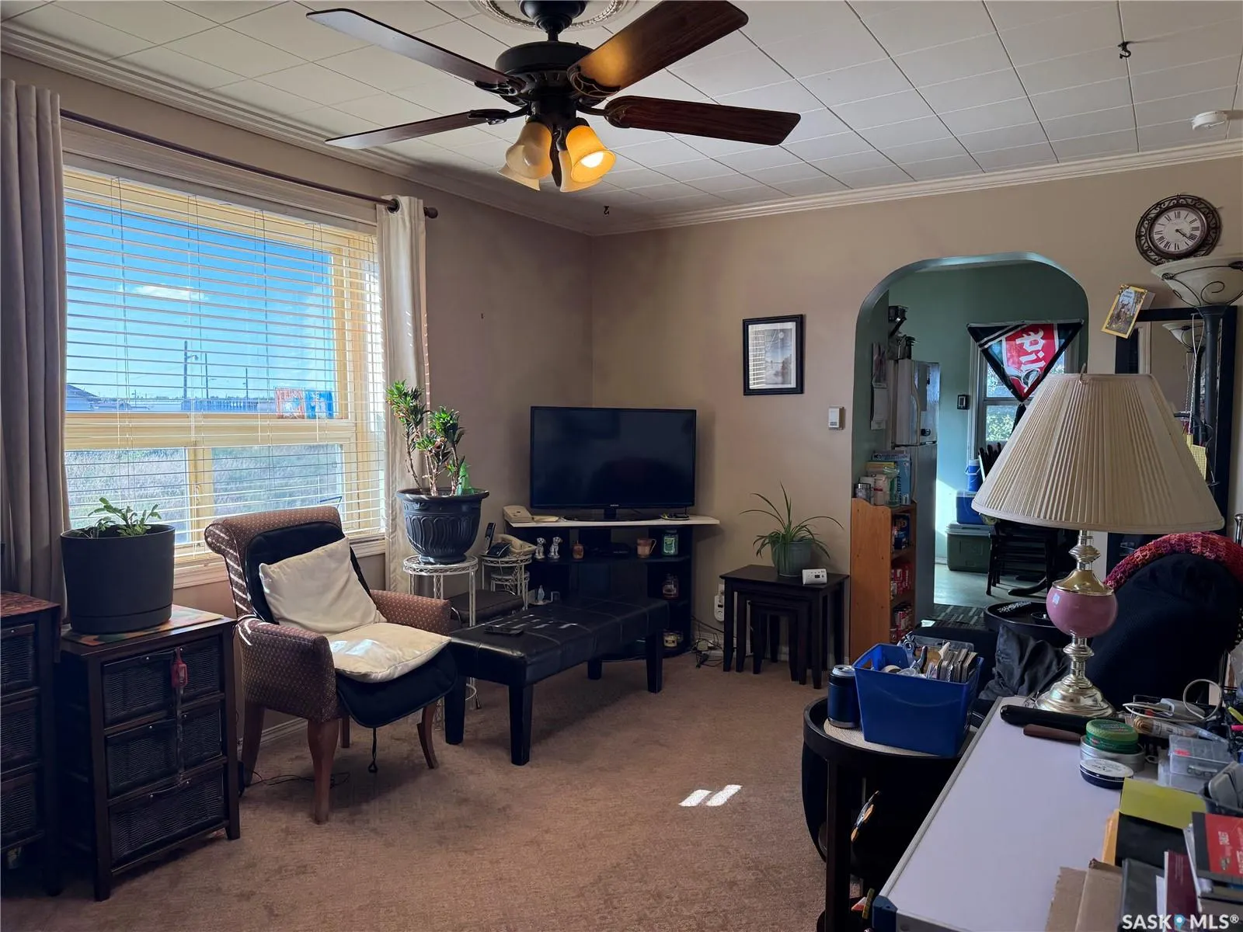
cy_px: 466
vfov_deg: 56.8
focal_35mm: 24
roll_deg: -0.2
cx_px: 622
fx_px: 862
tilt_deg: -3.1
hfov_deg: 71.6
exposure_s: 1/231
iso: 125
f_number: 1.78
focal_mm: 6.76
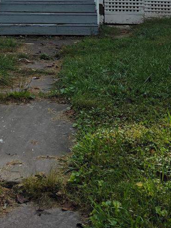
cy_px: -61
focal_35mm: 72
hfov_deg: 20.2
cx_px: 33
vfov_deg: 24.0
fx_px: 474
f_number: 1.7
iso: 40
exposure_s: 1/7944
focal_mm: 6.3
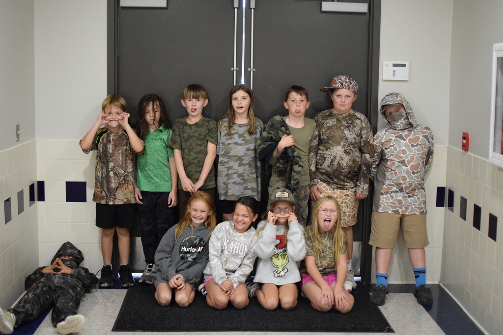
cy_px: 168
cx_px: 252
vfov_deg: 25.8
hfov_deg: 37.8
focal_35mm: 52
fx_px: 734
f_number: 2
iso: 3200
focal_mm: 35
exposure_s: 1/320
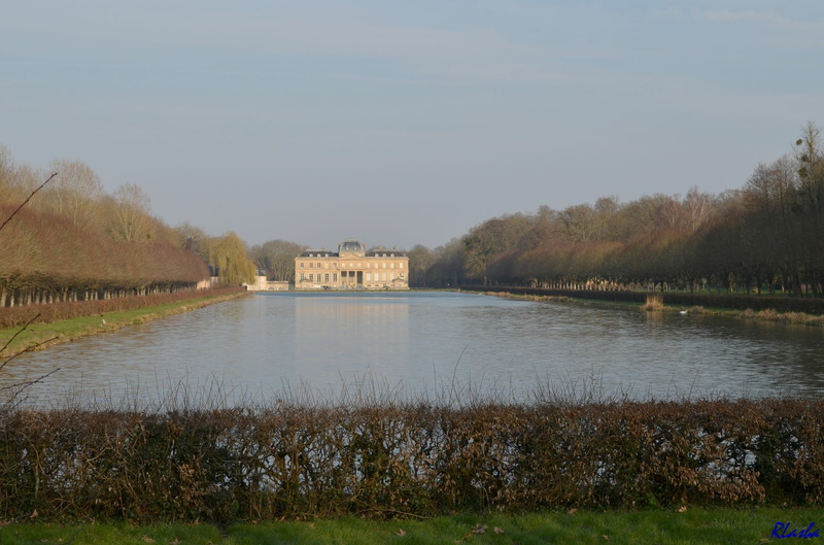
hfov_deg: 29.9
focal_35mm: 68
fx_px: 1541
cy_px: 272
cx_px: 412
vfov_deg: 20.1
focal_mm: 45
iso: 200
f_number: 10
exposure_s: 1/400
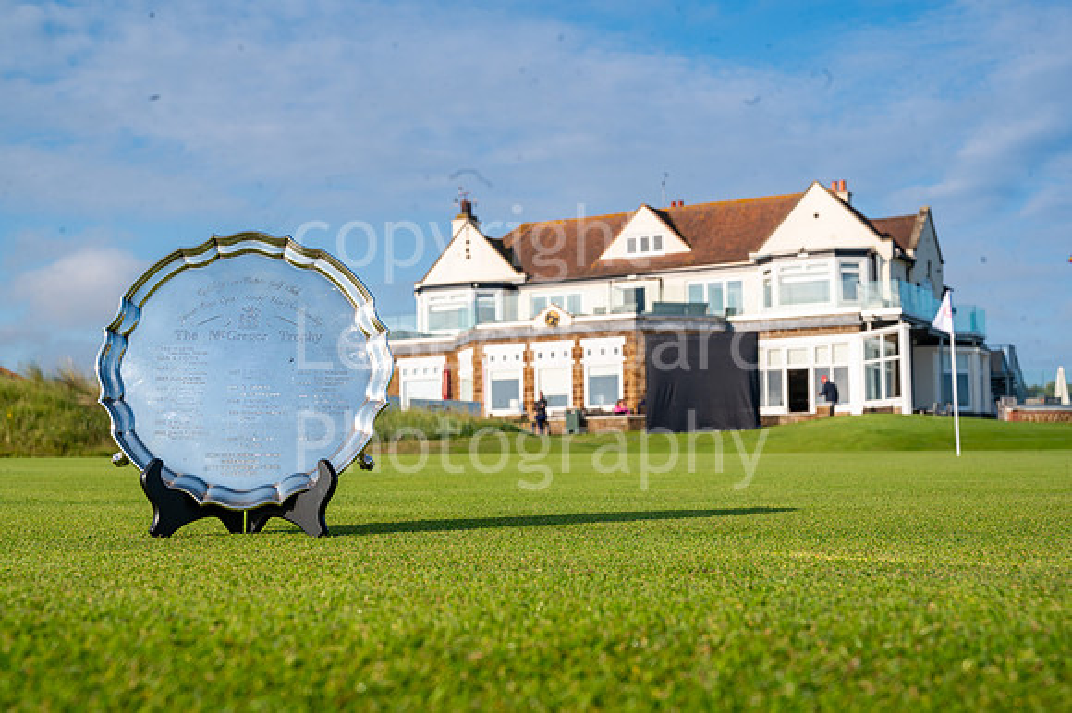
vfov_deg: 27.5
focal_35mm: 49
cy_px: 356
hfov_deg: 40.4
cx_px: 536
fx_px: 1458
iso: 100
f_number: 13
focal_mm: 49
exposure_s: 1/100
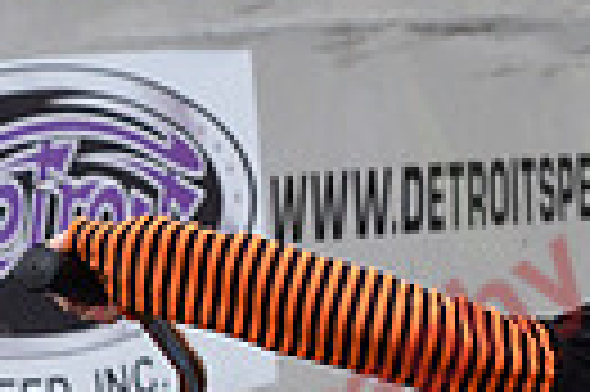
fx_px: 9968
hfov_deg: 3.4
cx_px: 32
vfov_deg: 2.2
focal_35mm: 609
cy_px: 653
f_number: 8
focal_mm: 92
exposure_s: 1/1000
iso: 1000
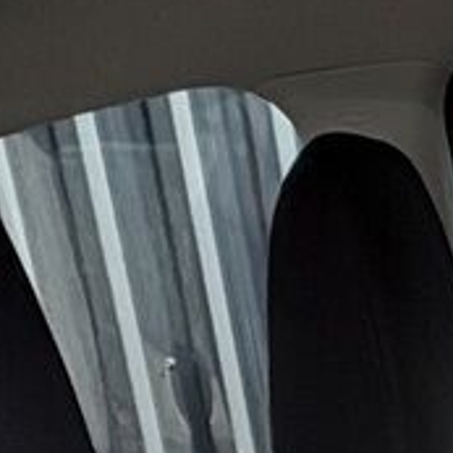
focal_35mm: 122
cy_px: 1115
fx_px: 1806
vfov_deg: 11.6
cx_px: 708
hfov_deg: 13.4
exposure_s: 1/276
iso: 64
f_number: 2.2
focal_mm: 2.22
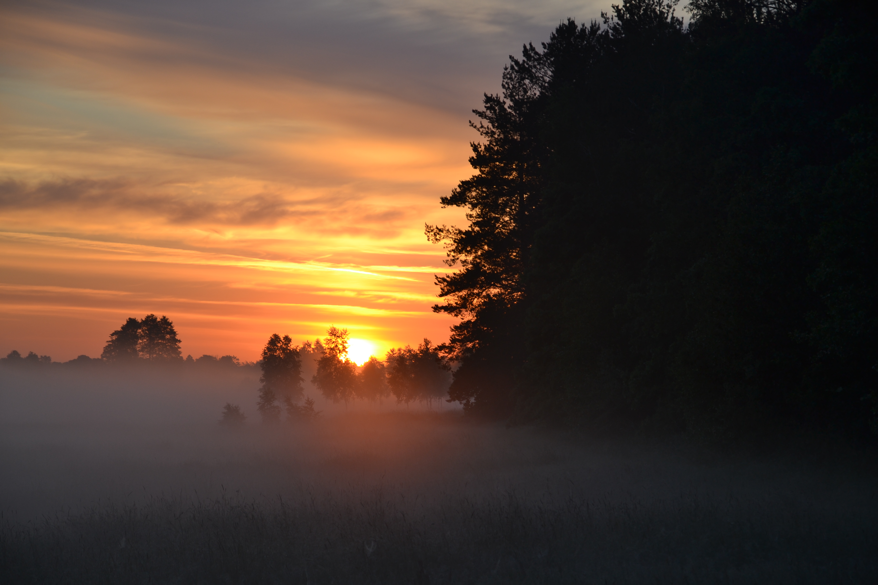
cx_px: 439
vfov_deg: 10.8
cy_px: 292
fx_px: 3109
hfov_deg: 16.1
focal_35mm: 128
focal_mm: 85
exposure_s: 1/160
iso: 100
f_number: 5.6
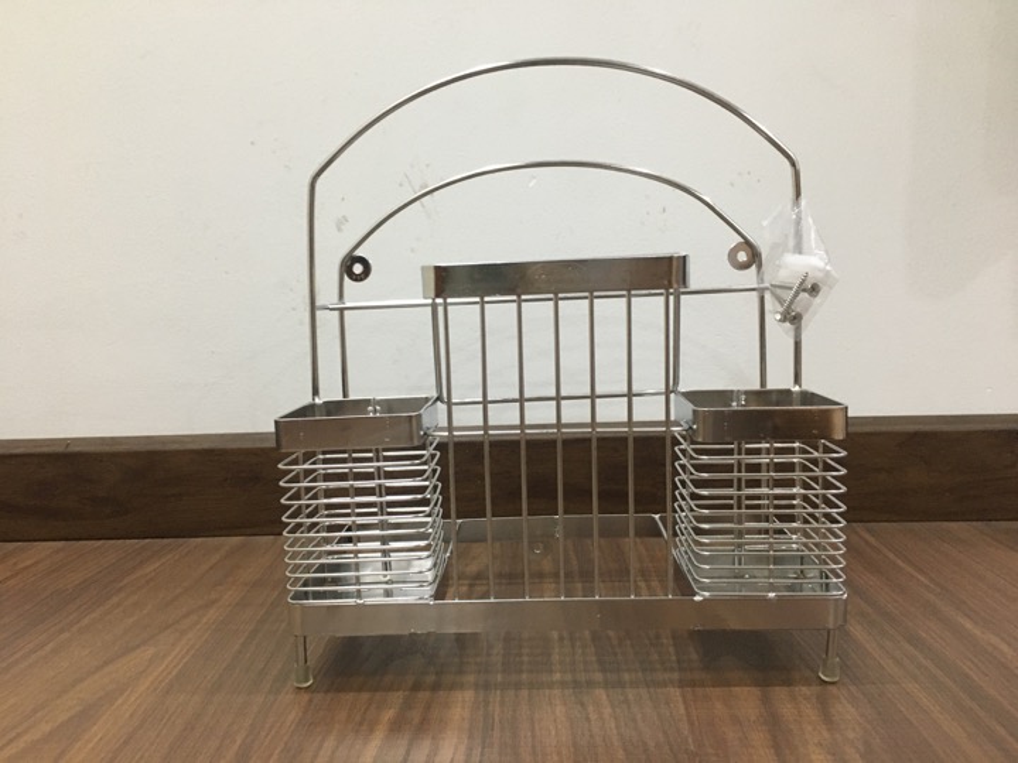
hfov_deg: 61.7
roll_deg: +1.3
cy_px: 382
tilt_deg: -7.0
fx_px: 853
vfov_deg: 48.2
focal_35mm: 29
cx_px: 509
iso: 200
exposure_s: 1/33
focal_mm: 4.15
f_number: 2.2
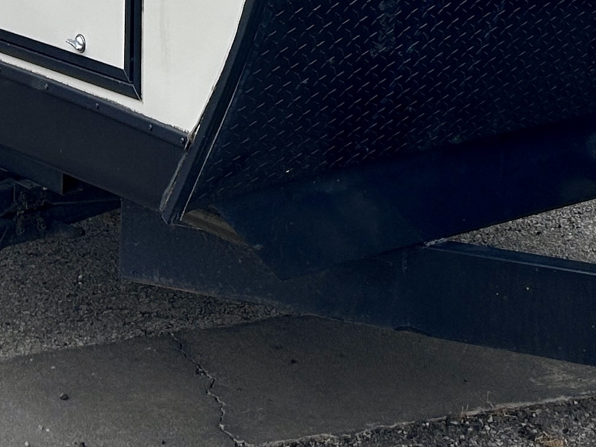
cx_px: 266
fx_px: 1842
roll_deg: +0.4
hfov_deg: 18.4
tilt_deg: +2.7
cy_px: -383
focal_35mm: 107
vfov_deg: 12.5
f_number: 1.5
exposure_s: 1/2083
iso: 50
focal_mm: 5.7
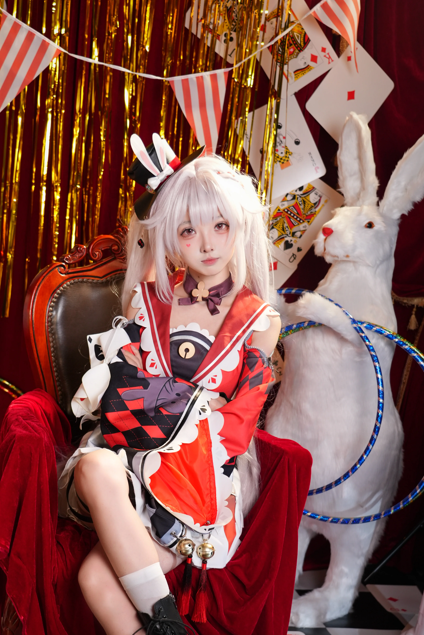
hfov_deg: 27.0
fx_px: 882
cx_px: 172
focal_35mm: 50
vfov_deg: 39.0
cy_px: 441
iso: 1000
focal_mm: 35
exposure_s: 1/125
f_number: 4
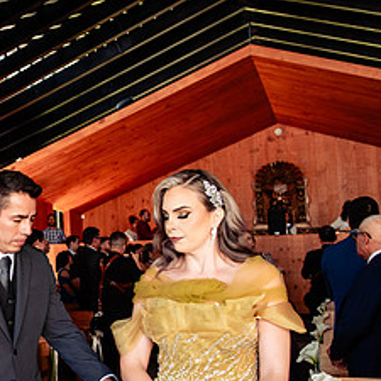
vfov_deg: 26.8
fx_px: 797
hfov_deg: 24.5
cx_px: -68
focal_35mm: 64
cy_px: 229
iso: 640
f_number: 3.5
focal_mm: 28
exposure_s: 1/250
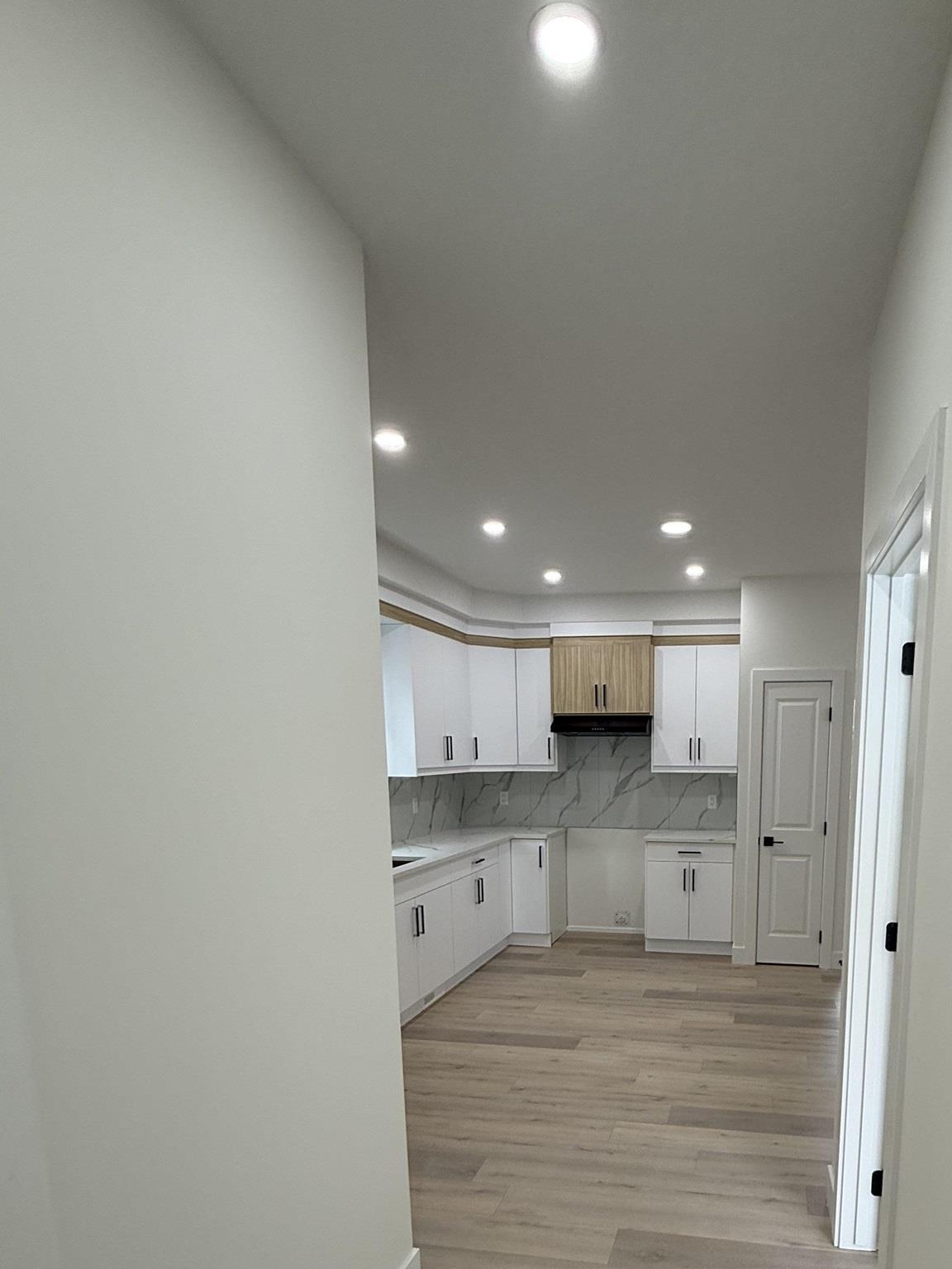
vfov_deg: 75.6
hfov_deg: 61.9
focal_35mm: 21
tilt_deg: -7.7
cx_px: 635
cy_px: 882
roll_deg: +1.2
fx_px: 770
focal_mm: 2.22
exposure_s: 1/120
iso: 100
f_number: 2.2
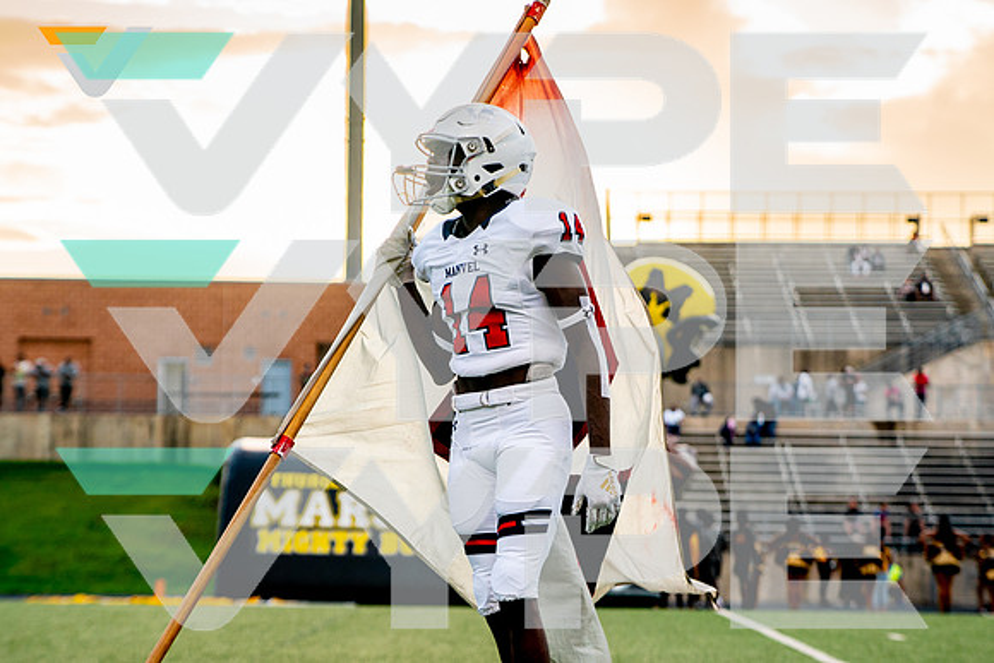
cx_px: 510
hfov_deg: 20.8
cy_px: 387
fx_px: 2710
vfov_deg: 13.9
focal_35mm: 98
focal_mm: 70
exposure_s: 1/1500
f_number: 2.8
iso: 400
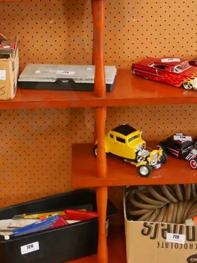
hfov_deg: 16.2
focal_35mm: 91
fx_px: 690
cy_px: 36
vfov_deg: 21.1
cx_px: 94
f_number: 4.2
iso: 3200
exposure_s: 1/60
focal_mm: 18
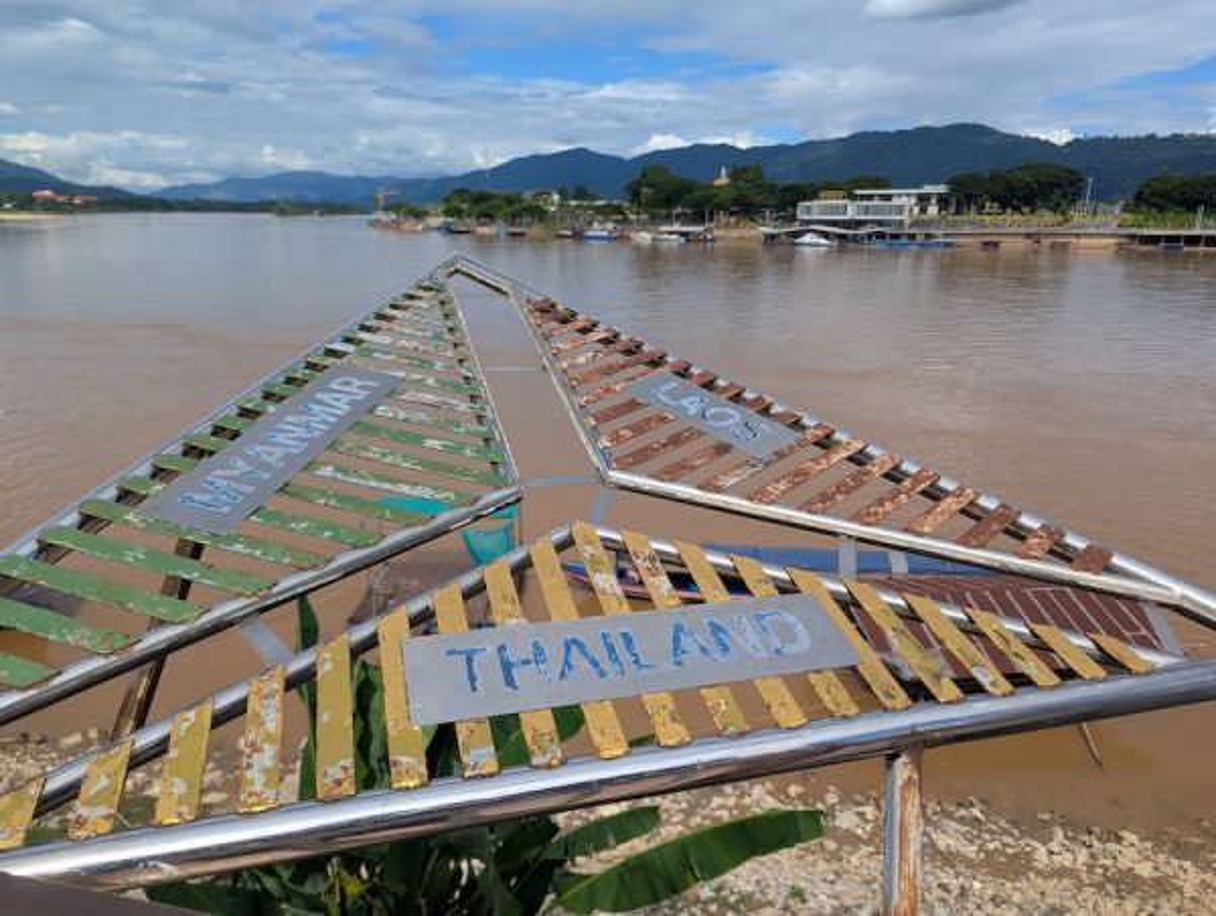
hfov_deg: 71.5
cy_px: 458
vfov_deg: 57.0
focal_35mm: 24
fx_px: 844
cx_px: 608
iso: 42
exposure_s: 1/3425
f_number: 1.85
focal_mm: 6.81
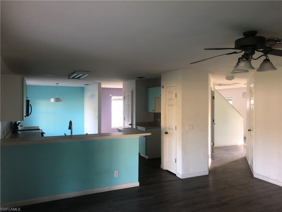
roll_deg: +0.0
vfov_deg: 49.7
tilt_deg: -1.9
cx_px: 141
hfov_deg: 63.4
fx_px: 228
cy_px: 106
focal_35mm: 28
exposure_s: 1/15
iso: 40
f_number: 1.8
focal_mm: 3.99
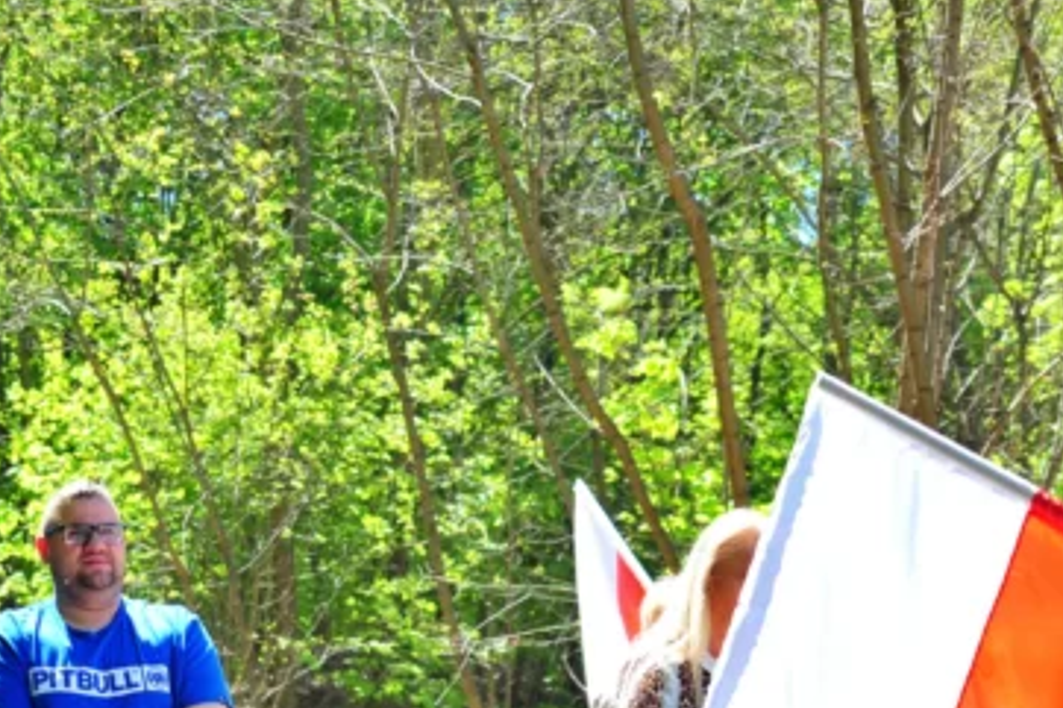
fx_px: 2627
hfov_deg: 22.8
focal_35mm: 89
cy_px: 739
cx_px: 405
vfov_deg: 15.0
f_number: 4
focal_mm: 42
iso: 250
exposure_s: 1/320
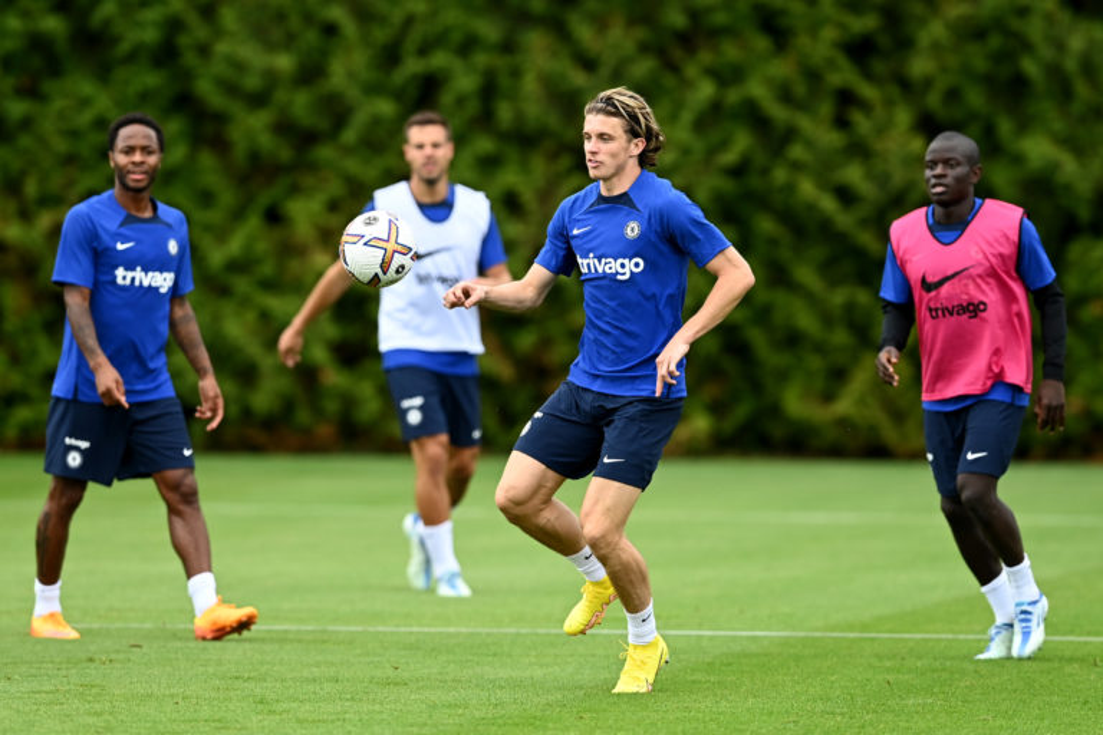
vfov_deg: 3.4
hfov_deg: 5.2
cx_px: 552
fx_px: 12255
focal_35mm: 400
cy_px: 368
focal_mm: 400
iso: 800
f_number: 3.5
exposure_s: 1/2000
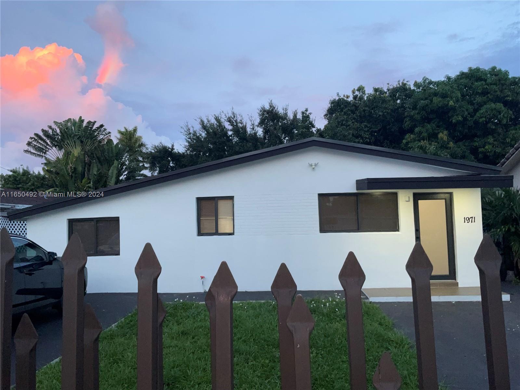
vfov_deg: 48.2
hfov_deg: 61.7
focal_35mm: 29
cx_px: 260
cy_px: 195
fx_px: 436
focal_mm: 3
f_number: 1.8
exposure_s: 1/69
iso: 32
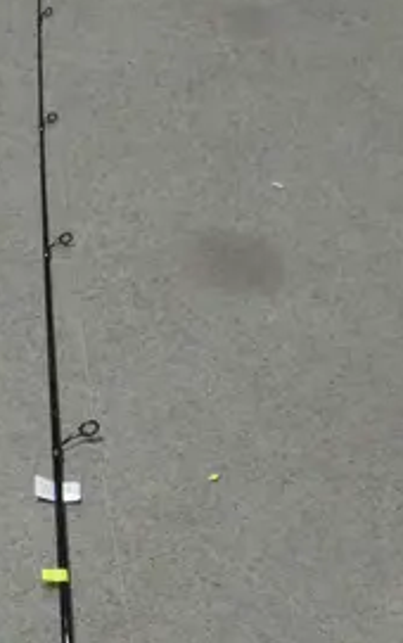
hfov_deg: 10.2
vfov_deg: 14.8
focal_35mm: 128
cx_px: -24
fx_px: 2243
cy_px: 1034
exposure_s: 1/60
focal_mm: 16
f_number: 3.6
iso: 320
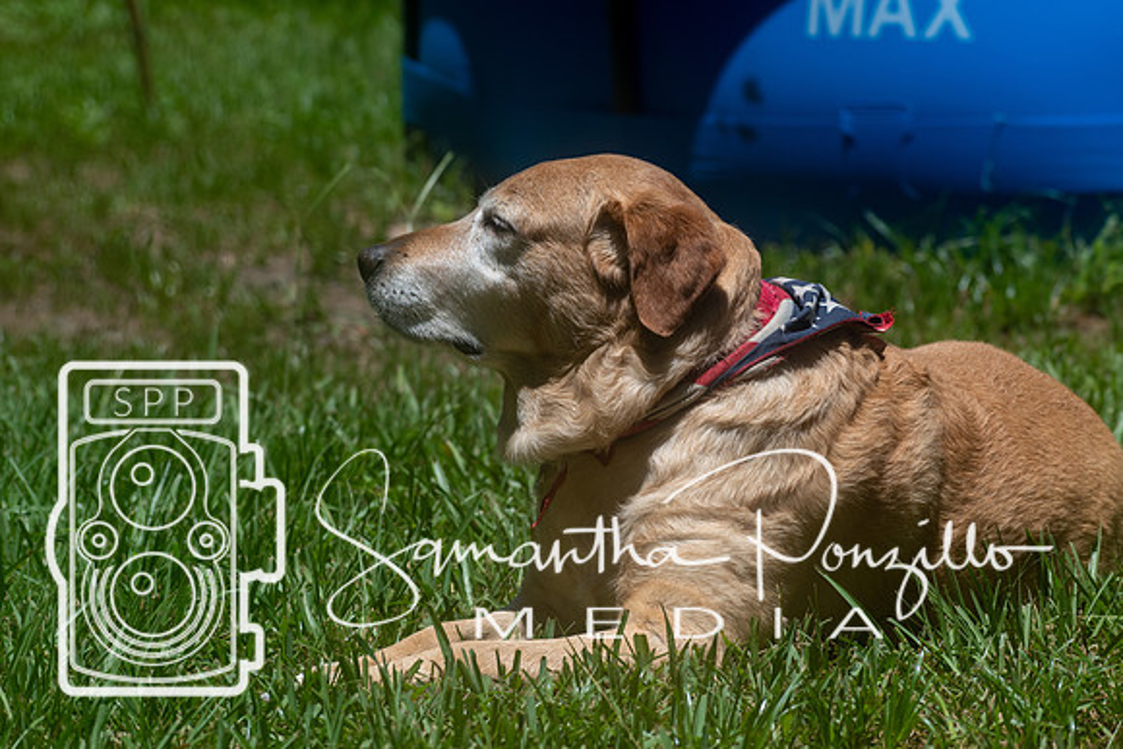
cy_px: 374
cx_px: 562
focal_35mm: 202
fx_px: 6318
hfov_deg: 10.2
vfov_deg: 6.8
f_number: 7.1
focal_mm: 135
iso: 200
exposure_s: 1/800
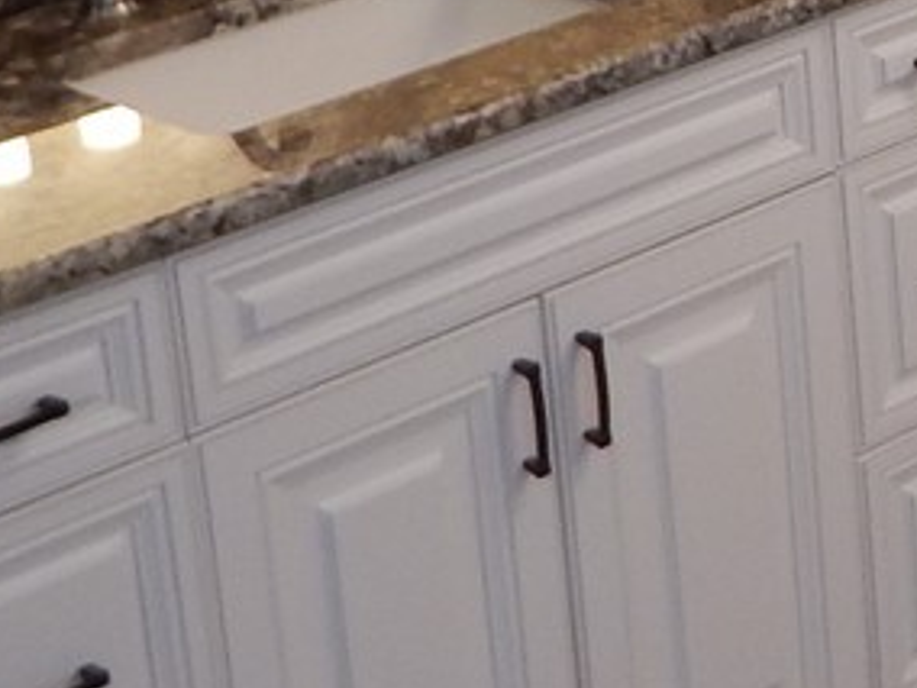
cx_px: 1663
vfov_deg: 11.6
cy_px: -200
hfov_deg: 14.1
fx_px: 3285
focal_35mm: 124
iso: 125
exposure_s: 1/30
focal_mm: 4
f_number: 3
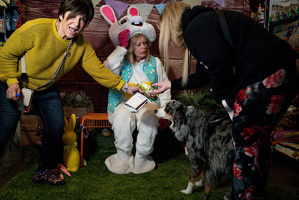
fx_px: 299
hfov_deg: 53.1
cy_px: 100
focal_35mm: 36
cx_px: 150
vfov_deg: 36.9
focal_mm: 36
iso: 8000
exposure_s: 1/500
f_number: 4.5
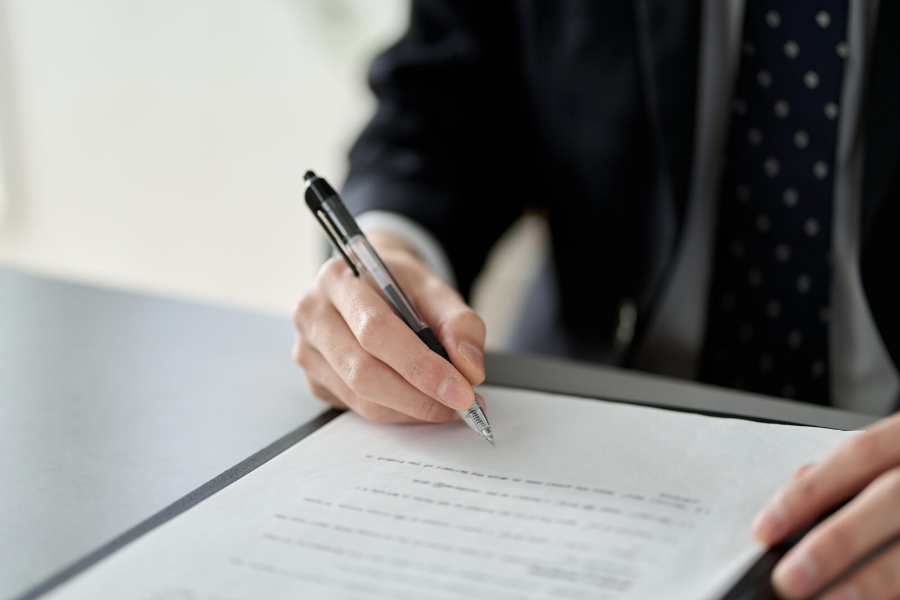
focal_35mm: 85
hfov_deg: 23.9
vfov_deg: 16.1
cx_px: 450
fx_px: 2125
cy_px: 300
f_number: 2
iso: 400
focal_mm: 85
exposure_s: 1/125
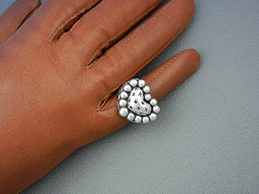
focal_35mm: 59
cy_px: 97
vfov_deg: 24.8
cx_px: 130
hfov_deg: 32.7
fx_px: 441
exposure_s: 1/16
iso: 400
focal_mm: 10.6
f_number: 4
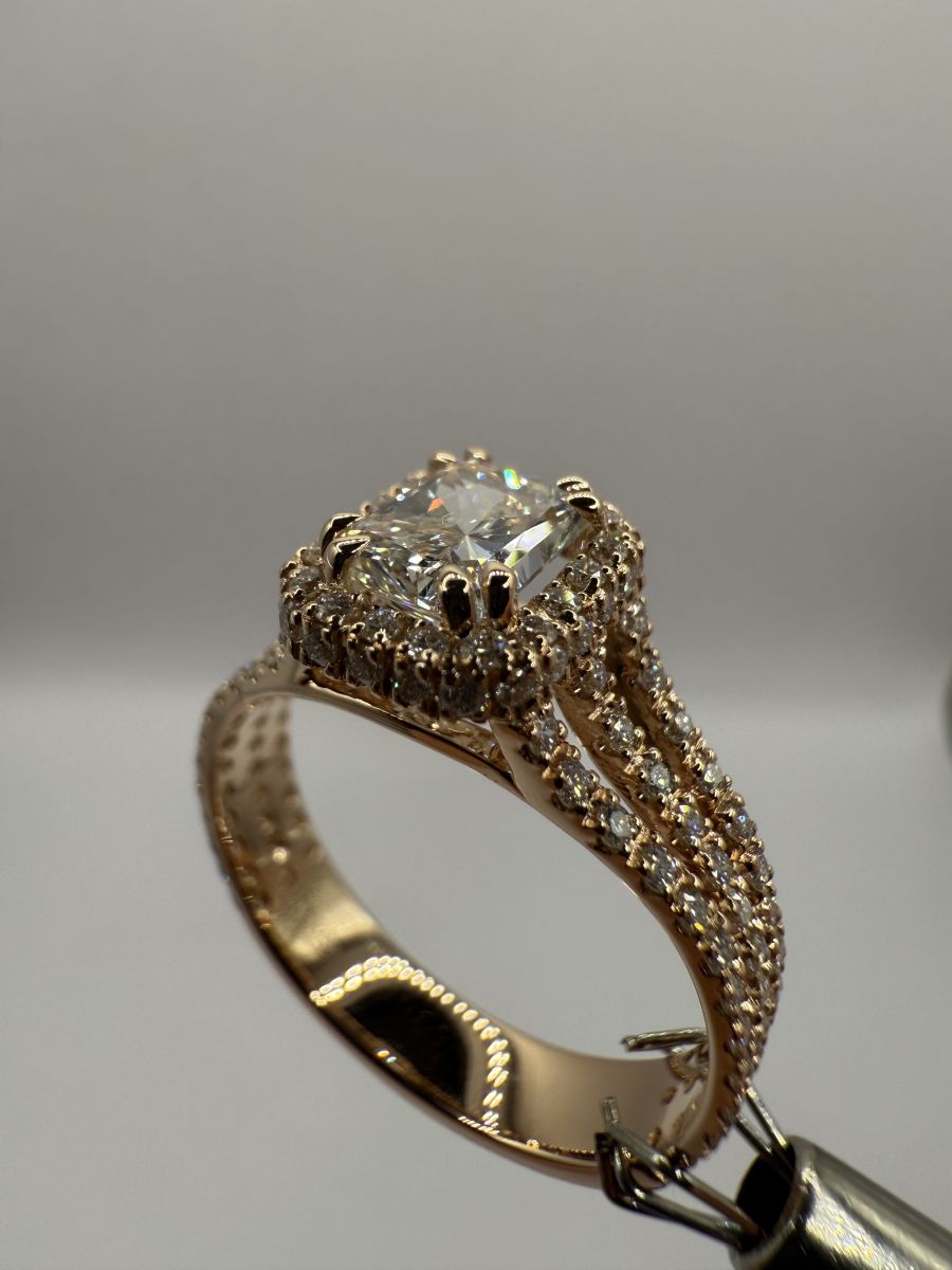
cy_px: 635
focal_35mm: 24
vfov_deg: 71.6
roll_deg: -3.8
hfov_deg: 56.8
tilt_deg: -34.7
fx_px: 880
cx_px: 476
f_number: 2.2
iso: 40
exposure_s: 1/548
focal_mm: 2.22
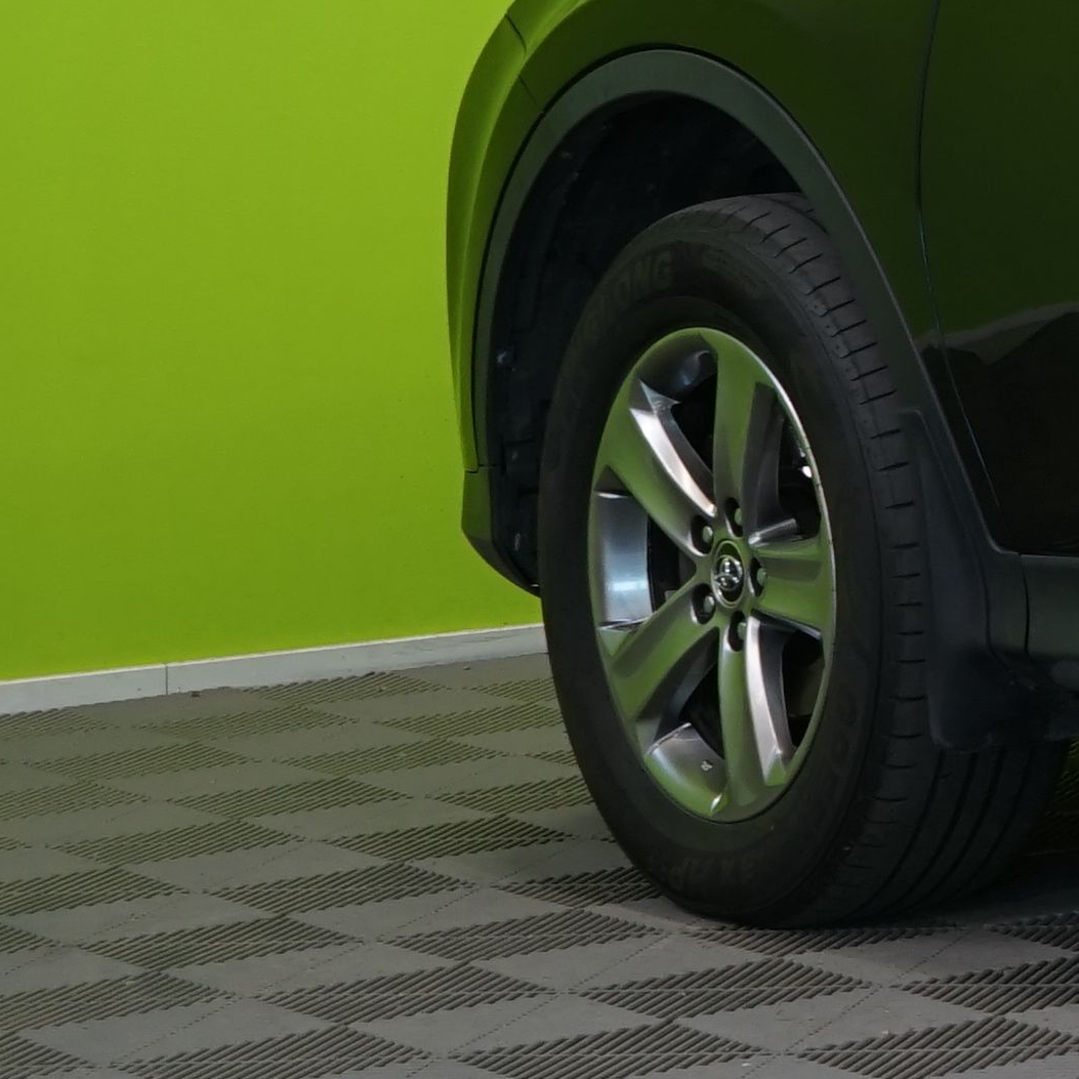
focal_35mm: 155
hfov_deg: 9.7
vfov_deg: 11.2
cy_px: 177
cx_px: 2775
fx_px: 5466
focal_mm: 32
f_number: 6.3
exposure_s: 1/30
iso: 500
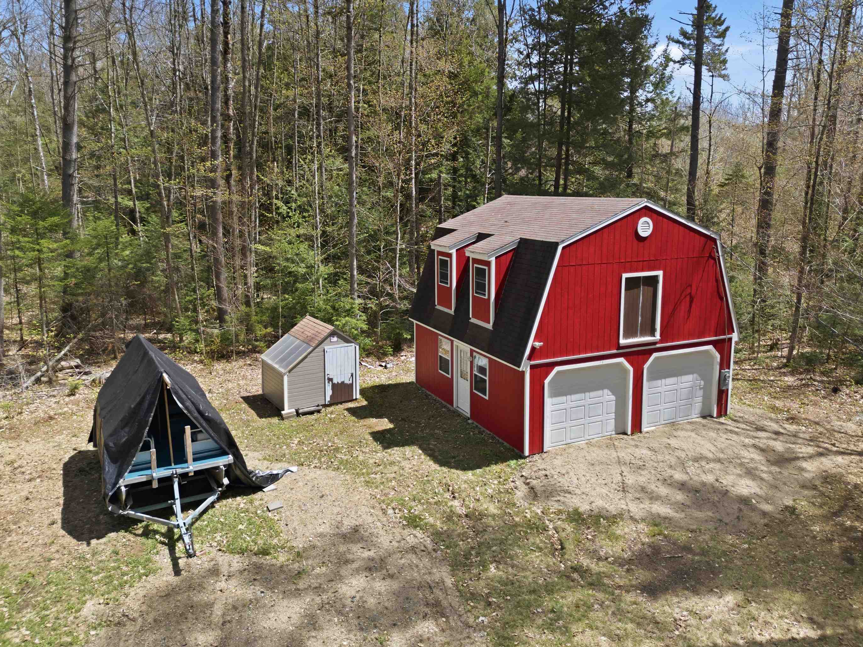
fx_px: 673
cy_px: 298
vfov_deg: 51.3
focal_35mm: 27
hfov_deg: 65.2
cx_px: 469
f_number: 1.7
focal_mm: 6.7
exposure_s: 1/2000
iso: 120
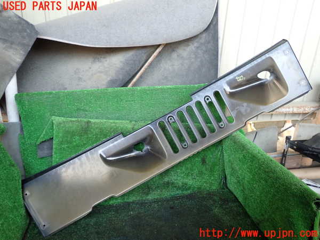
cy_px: 120
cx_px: 160
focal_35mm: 30
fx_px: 277
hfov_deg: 60.0
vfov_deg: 46.8
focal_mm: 5.4
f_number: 2.3
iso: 200
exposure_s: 1/50
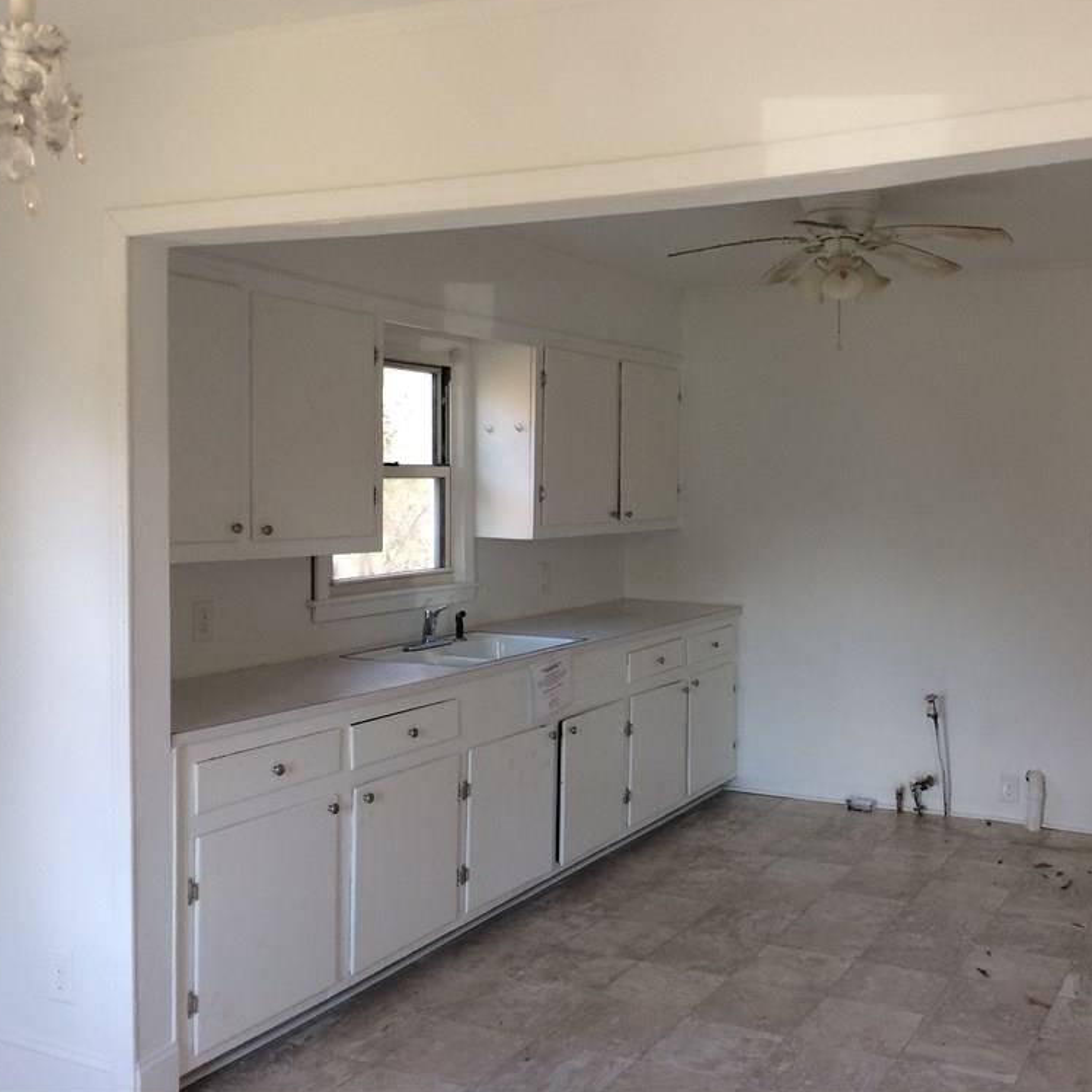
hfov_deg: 46.7
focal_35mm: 35
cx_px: 700
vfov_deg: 47.2
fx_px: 1249
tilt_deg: -2.4
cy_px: 537
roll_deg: +0.2
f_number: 2.2
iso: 50
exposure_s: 1/30
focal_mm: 4.15
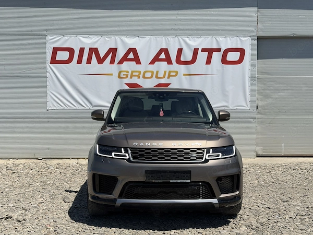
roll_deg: +0.1
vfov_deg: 30.3
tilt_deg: -2.4
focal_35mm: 48
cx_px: 156
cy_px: 118
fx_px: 434
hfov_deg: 39.7
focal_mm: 6.76
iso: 64
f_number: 1.78
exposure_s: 1/7874
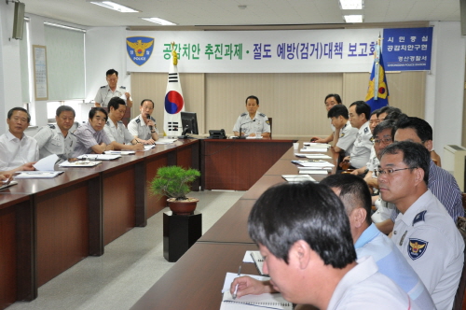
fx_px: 737
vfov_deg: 23.7
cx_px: 233
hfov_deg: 35.1
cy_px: 155
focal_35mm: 57
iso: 800
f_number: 4.5
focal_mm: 38
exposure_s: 1/80
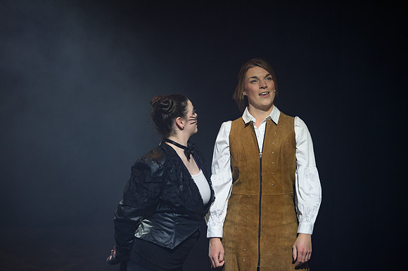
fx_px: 1529
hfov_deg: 15.2
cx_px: 204
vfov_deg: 10.1
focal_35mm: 135
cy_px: 136
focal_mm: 135
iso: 800
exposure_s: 1/320
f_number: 2.8
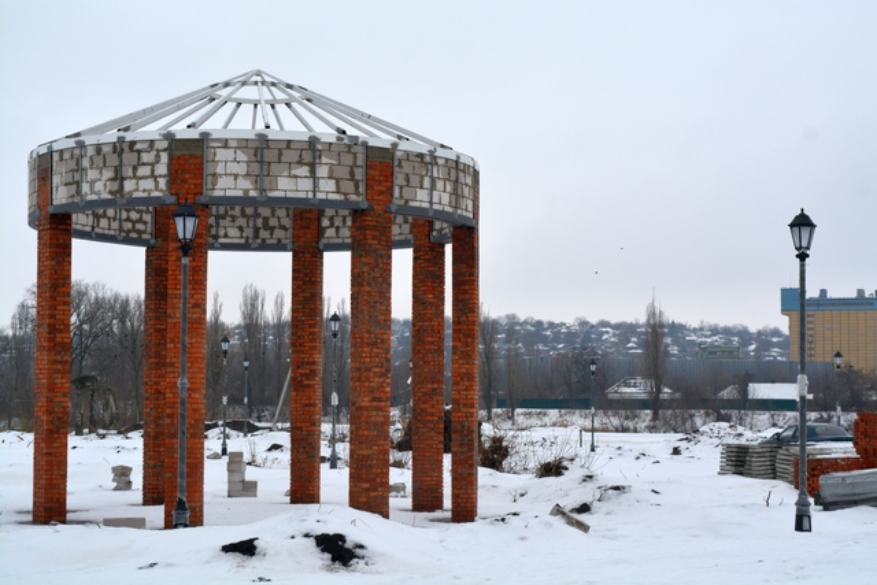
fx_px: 1681
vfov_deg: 19.7
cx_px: 438
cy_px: 292
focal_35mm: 69
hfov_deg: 29.2
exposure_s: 1/250
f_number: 8
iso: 140
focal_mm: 46
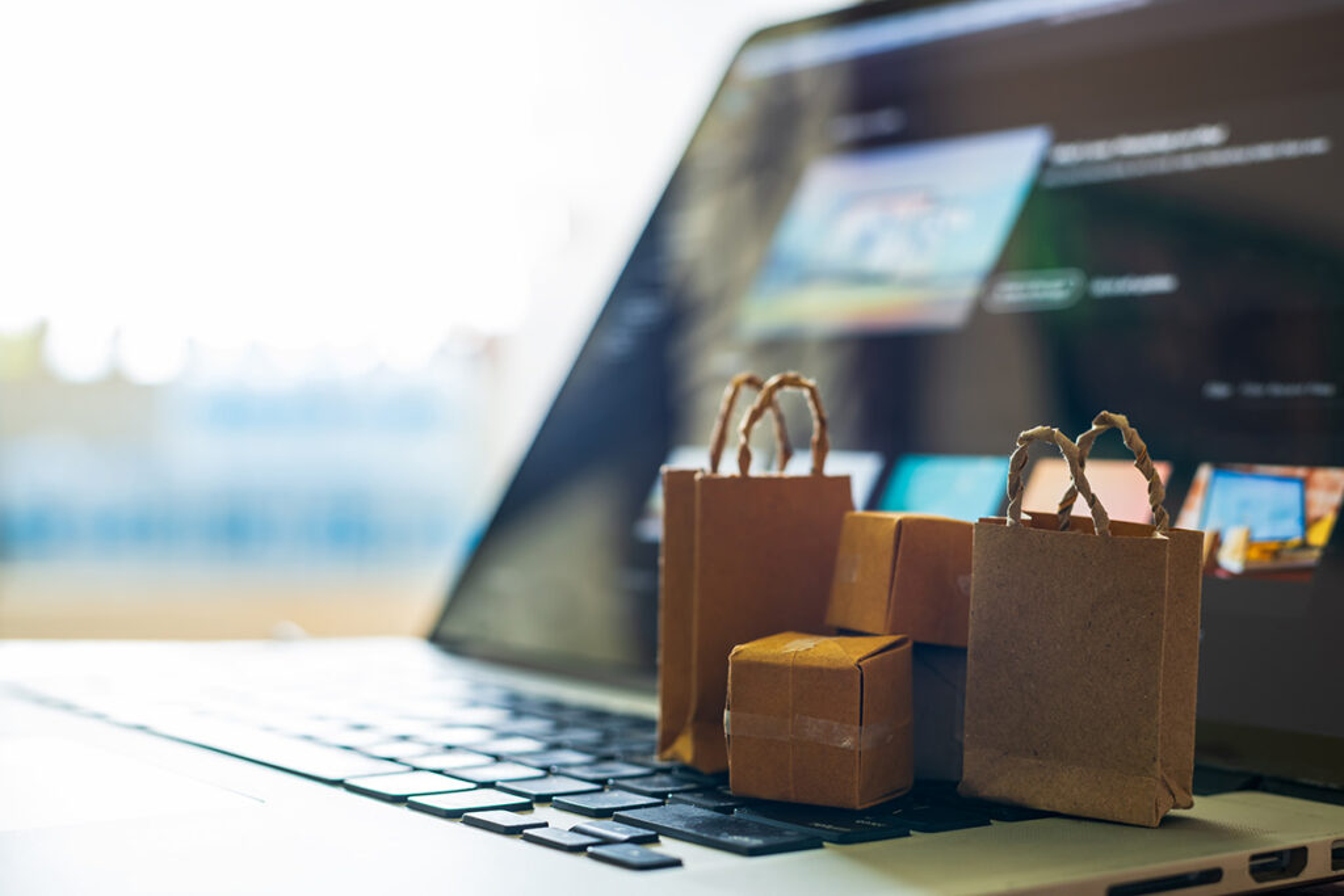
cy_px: 448
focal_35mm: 50
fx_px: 1867
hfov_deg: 39.6
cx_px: 672
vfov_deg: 27.0
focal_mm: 50
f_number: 5
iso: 64
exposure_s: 1/4
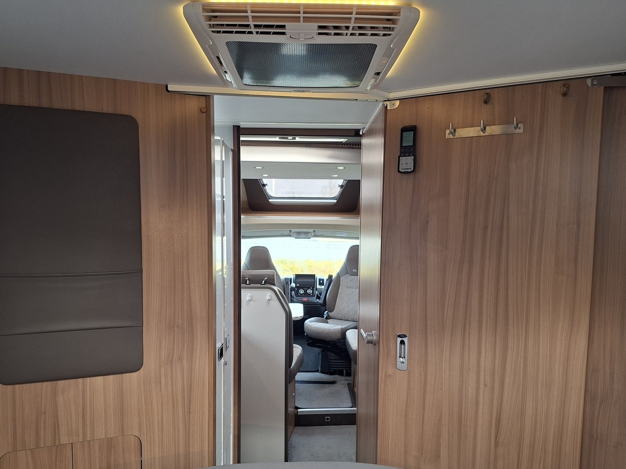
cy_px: 260
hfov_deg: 67.3
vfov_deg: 52.9
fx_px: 470
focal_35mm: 26
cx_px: 313
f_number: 1.8
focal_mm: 5.54
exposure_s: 1/100
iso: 160
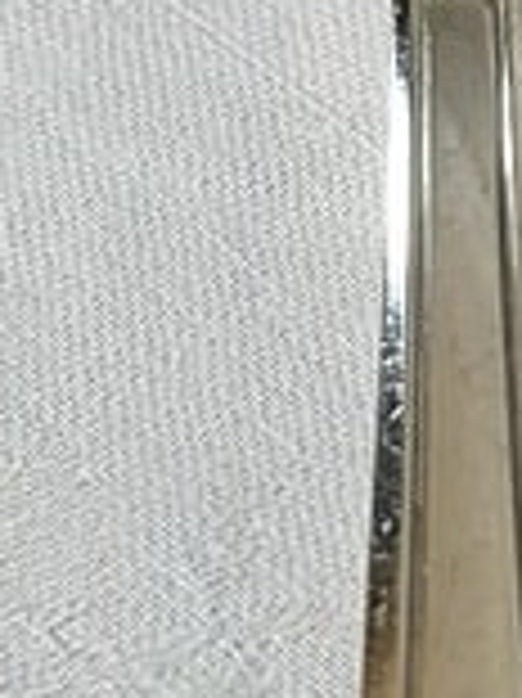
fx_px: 3463
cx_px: 387
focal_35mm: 172
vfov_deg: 11.5
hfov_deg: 8.6
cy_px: 302
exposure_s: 1/50
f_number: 1.5
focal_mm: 5.7
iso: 200
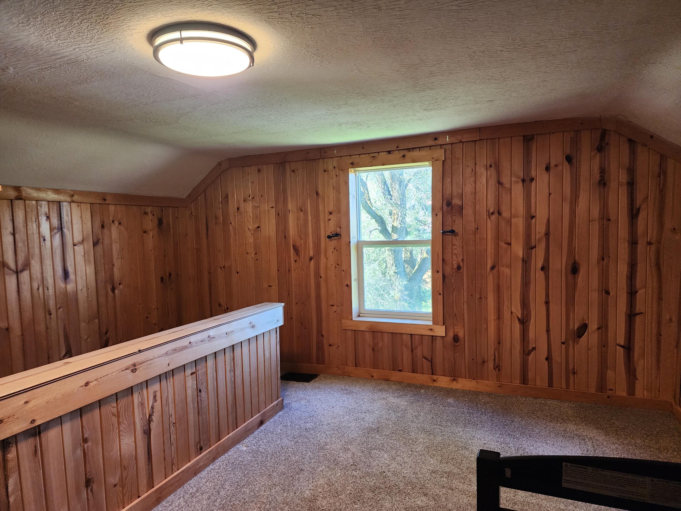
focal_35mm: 23
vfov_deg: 58.9
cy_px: 256
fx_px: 452
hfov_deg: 73.9
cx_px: 340
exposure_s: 1/120
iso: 250
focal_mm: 6.4
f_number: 1.8
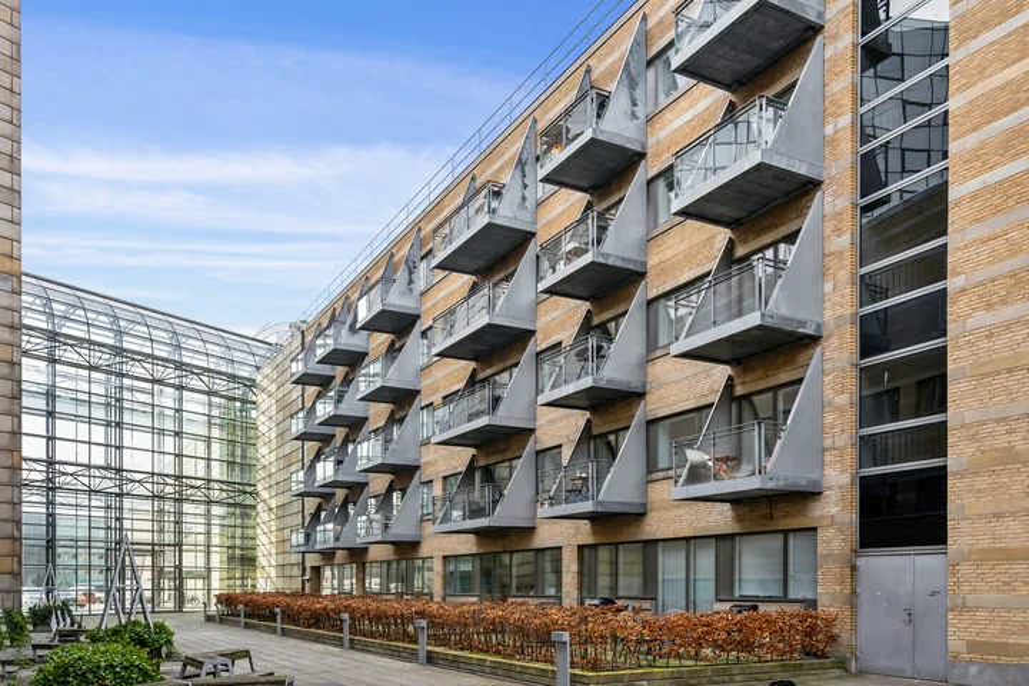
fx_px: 829
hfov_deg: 63.7
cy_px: 343
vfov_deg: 45.0
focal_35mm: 29
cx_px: 514
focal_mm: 29
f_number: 8
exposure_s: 1/250
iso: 400
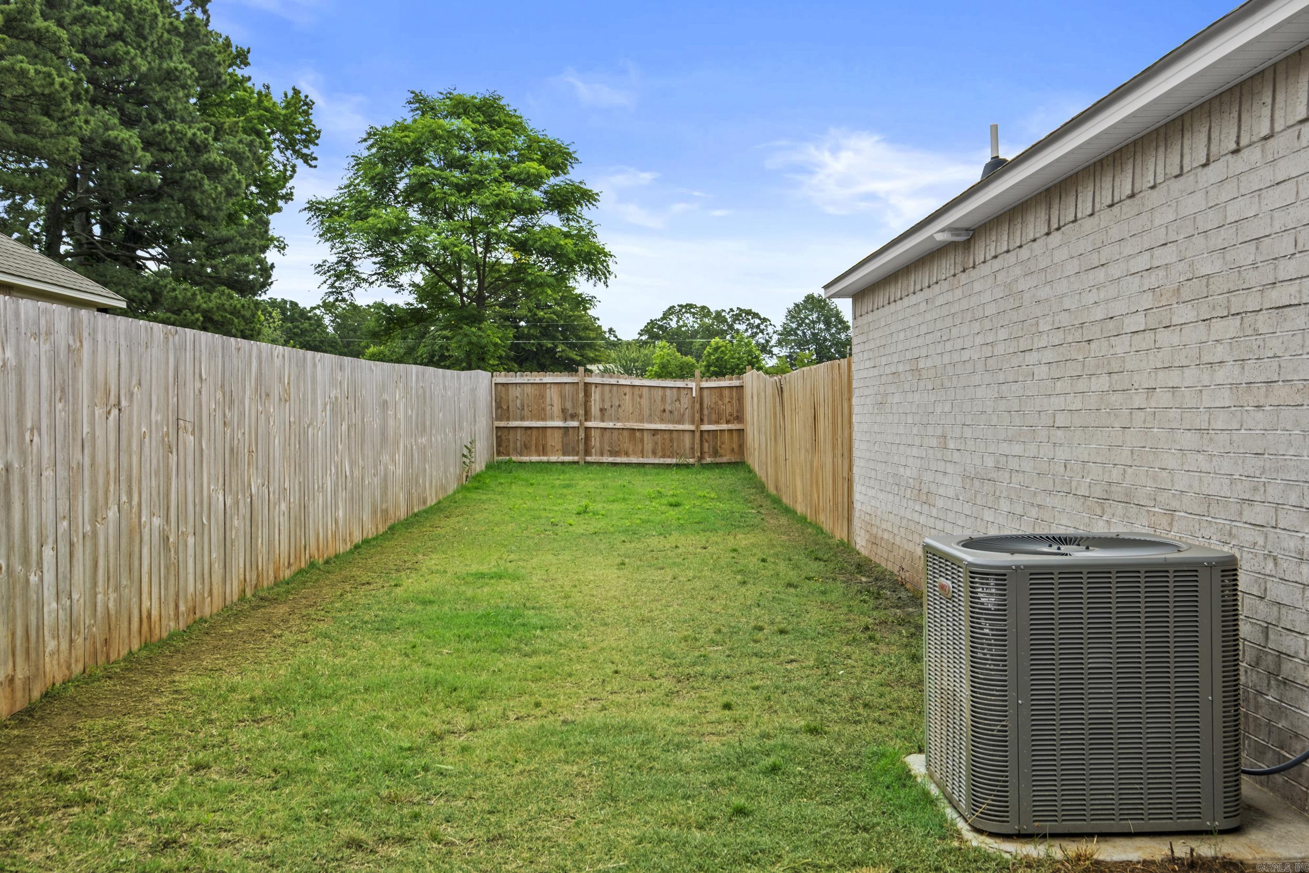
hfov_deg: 53.1
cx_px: 654
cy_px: 436
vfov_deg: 36.9
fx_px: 1309
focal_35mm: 36
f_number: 7.1
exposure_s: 1/60
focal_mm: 24
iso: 200
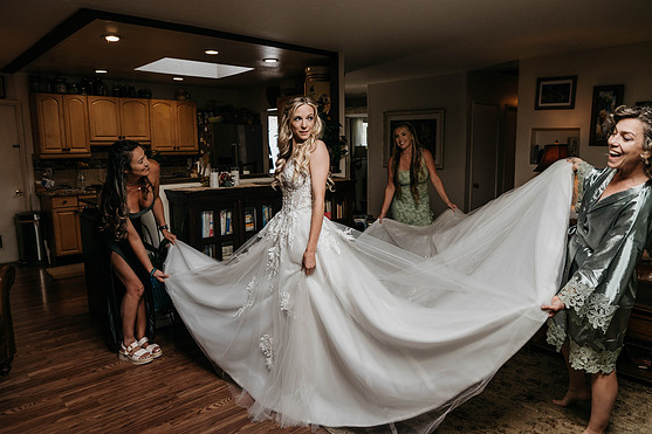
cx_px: 336
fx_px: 453
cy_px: 219
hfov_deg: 71.5
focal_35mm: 25
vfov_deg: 51.3
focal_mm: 24
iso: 1000
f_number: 2.8
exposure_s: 1/1000
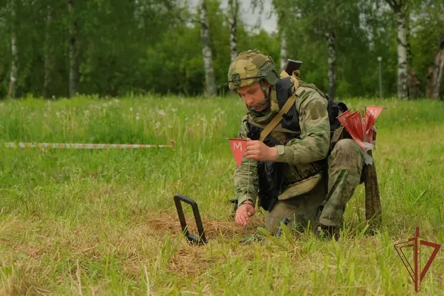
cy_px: 148
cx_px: 222
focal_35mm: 95
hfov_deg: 21.5
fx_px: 1172
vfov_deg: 14.4
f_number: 4
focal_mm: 63
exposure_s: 1/1600
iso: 320
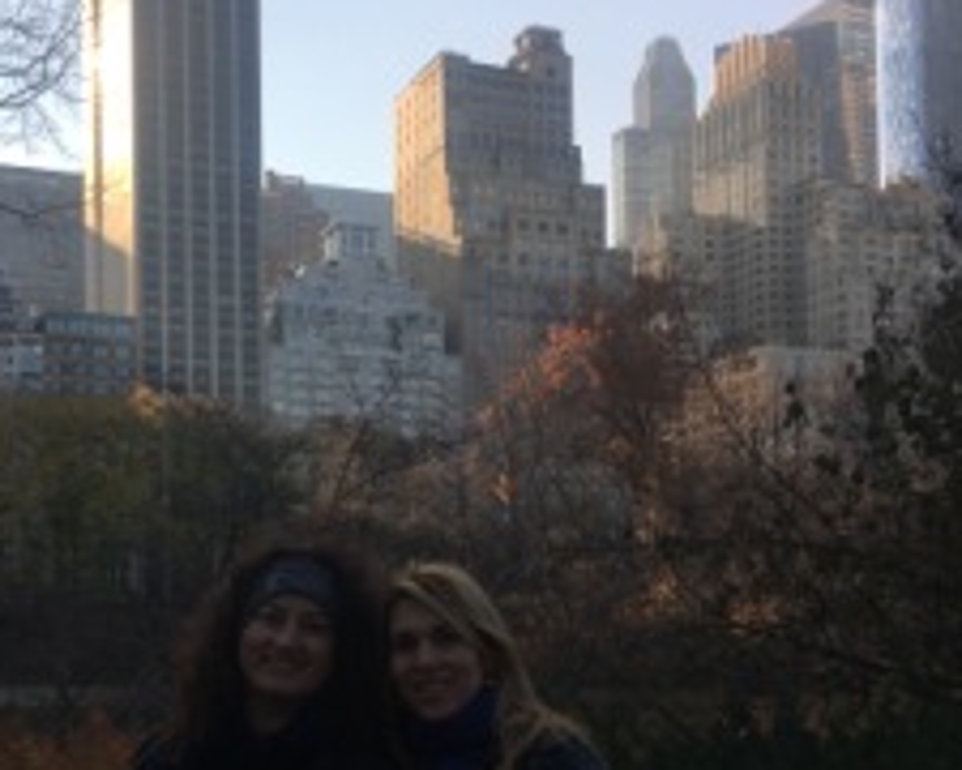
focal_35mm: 46
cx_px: 342
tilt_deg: +2.7
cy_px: 573
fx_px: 1310
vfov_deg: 32.2
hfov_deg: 40.0
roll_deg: +1.7
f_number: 2.2
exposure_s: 1/1451
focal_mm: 4.15
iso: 25
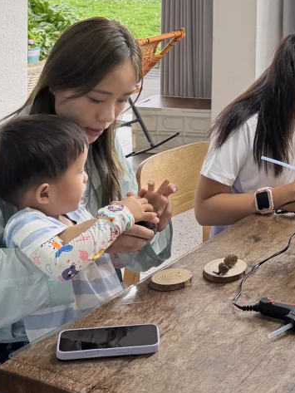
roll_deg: -2.3
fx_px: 829
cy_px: -15
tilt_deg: -4.0
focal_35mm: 73
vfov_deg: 25.2
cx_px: 351
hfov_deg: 19.1
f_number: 1.78
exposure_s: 1/184
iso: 100
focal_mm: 6.76
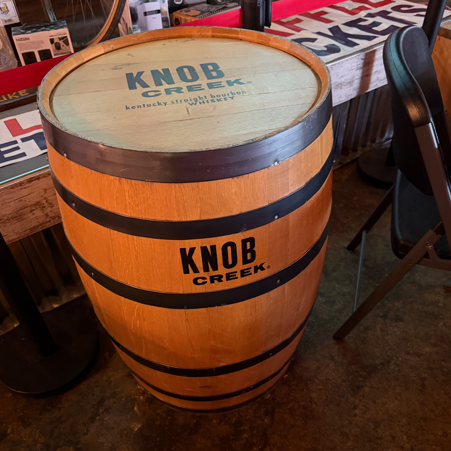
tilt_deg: -43.8
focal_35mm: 29
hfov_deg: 55.6
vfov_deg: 55.3
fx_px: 427
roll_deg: +0.0
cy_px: 267
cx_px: 230
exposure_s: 1/30
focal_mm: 6.76
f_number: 1.78
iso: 1250
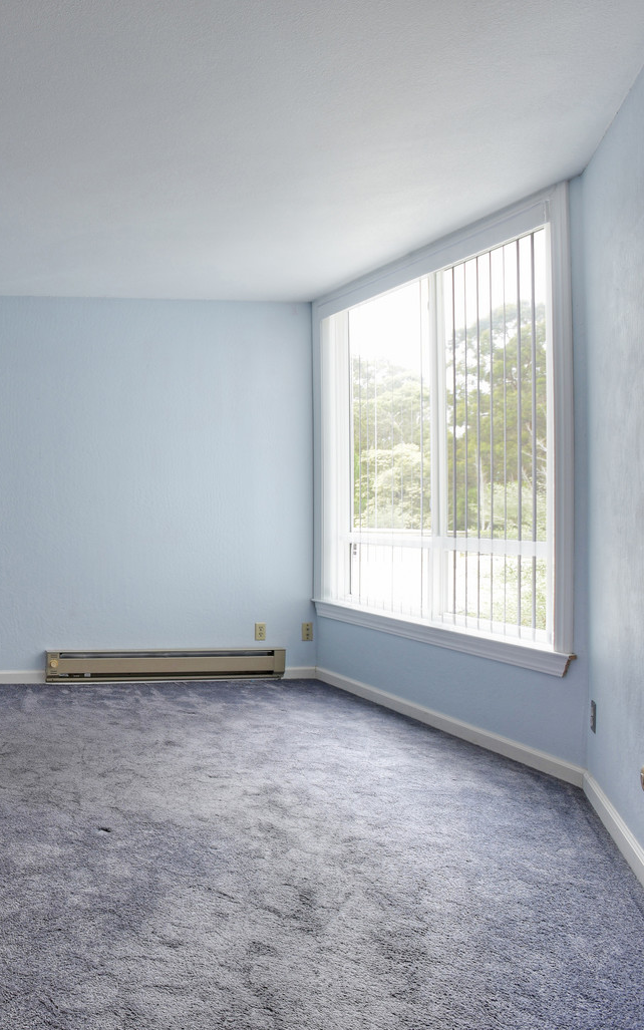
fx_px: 758
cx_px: -62
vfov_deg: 68.4
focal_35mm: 27
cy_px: 511
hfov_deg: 38.3
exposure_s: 1/2
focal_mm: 17
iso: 100
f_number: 8
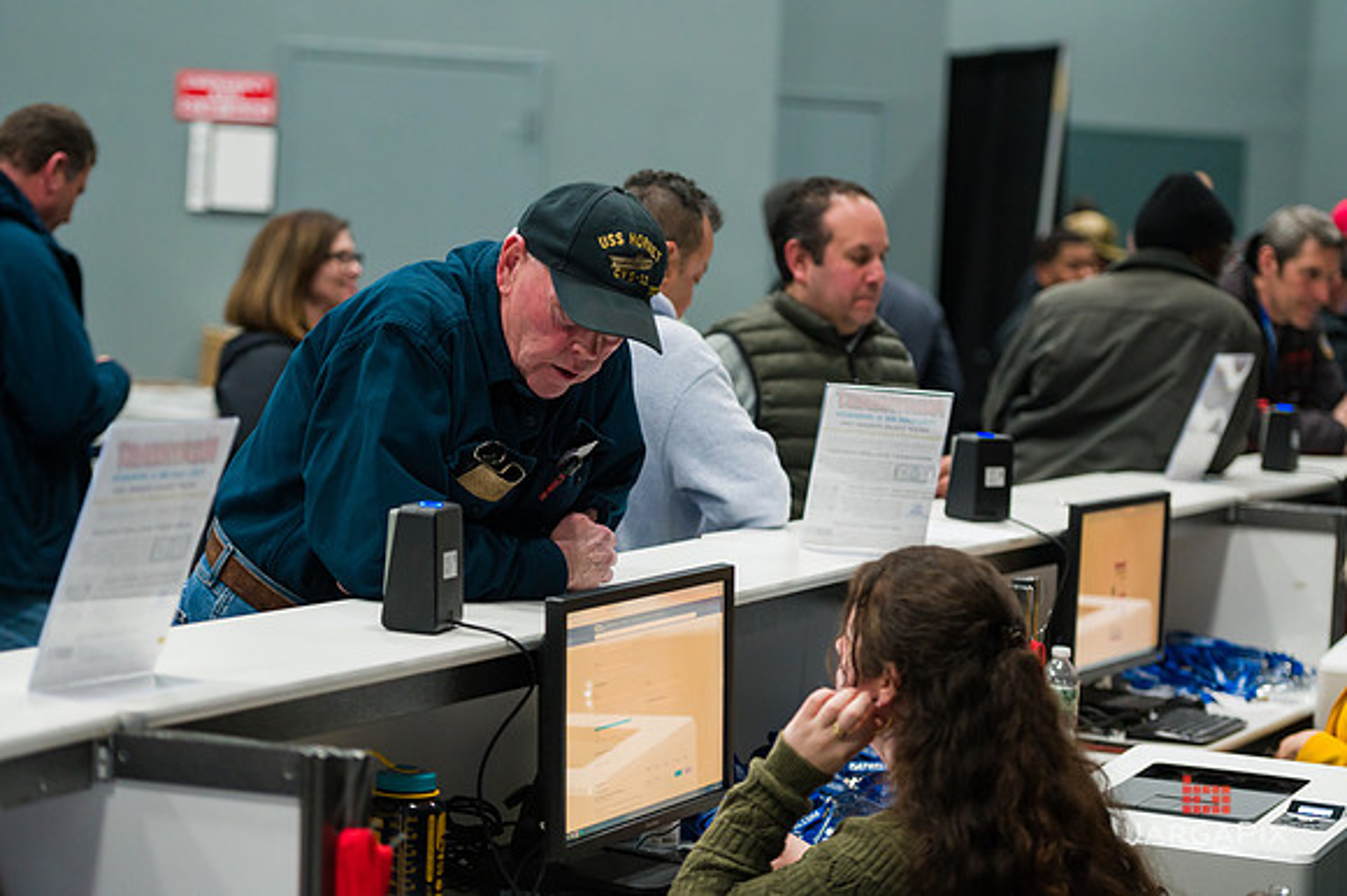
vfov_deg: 14.4
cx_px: 674
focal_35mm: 95
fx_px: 3552
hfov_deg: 21.5
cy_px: 448
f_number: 3.2
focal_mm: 95
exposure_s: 1/125
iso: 3200
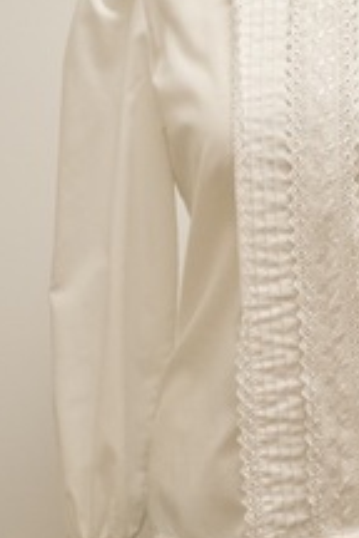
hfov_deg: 9.1
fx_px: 2244
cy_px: 209
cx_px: 319
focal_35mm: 150
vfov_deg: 13.7
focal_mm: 48
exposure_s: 1/100
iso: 1600
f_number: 9
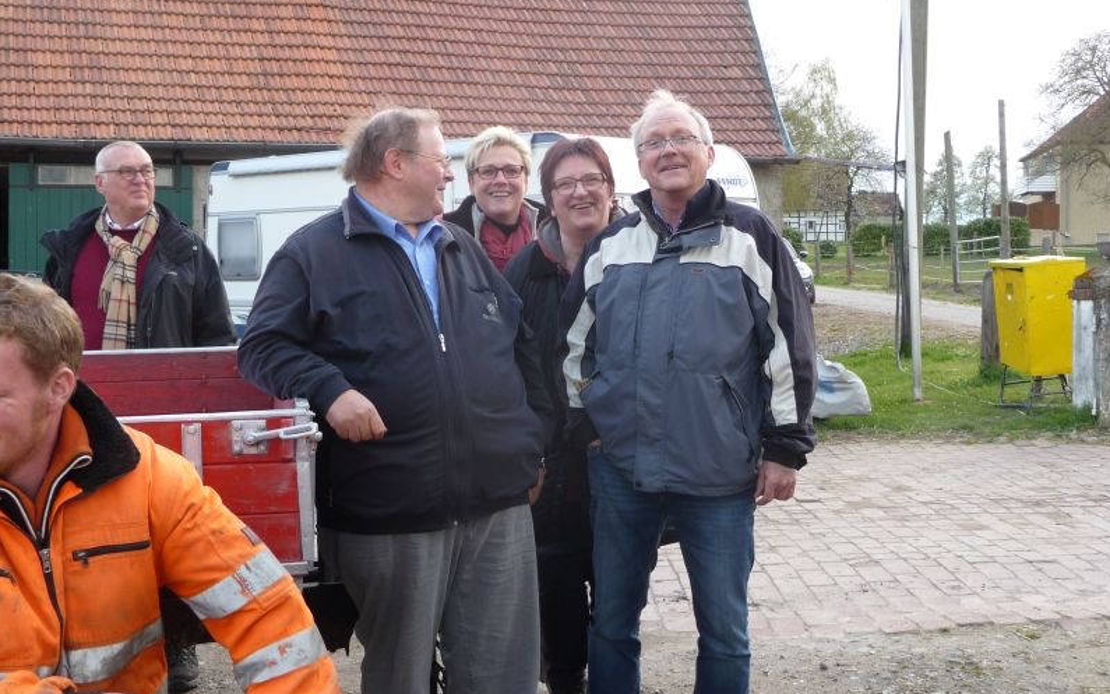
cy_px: 345
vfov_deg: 26.9
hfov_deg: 41.8
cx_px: 557
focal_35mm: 48
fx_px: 1452
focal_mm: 7.6
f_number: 4.1
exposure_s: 1/50
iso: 100
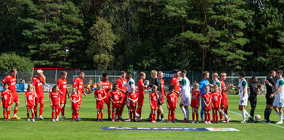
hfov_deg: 25.3
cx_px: 125
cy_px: 105
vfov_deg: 12.7
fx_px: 631
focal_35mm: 86
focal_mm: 70
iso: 140
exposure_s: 1/2000
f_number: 4
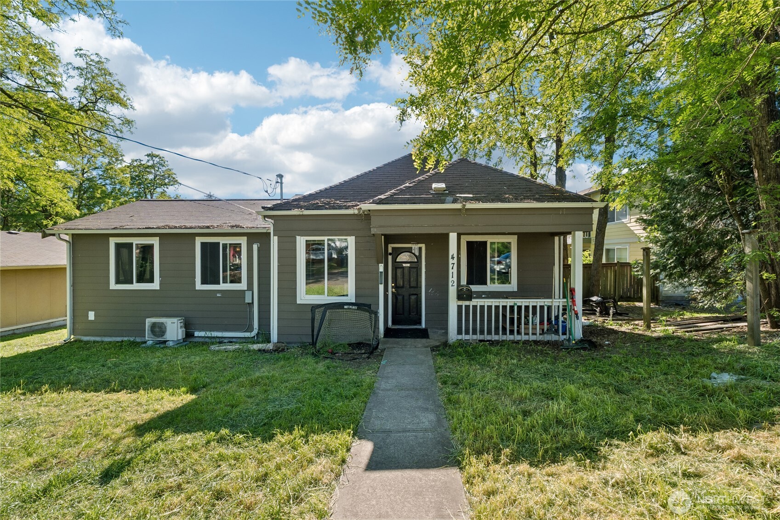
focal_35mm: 15
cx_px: 390
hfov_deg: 100.4
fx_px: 325
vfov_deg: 77.3
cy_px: 260
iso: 250
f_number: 9
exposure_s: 1/60
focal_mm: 10
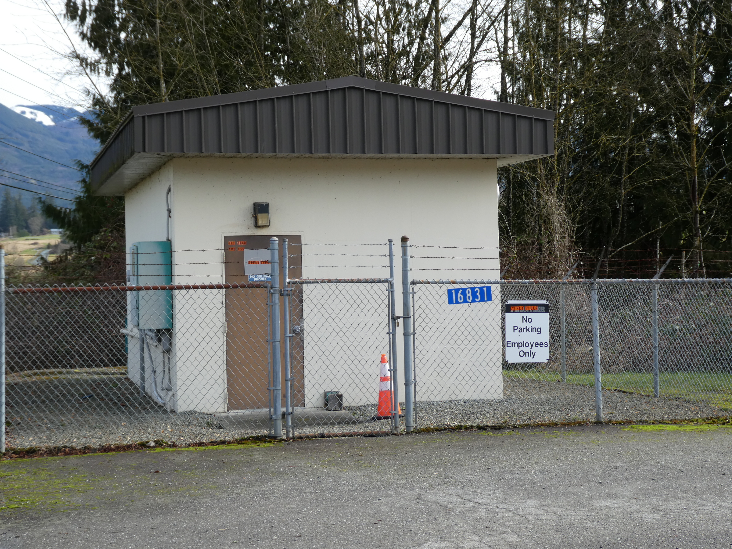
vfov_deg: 24.0
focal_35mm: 61
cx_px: 366
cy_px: 274
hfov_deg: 31.7
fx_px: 1290
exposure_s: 1/200
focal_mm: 10.9
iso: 80
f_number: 4.3
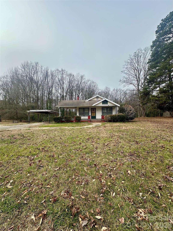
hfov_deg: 85.7
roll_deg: +0.9
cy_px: 116
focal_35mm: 14
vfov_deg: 102.1
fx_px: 93
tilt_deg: -0.1
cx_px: 86
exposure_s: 1/997
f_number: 2.2
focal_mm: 2.22
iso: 40
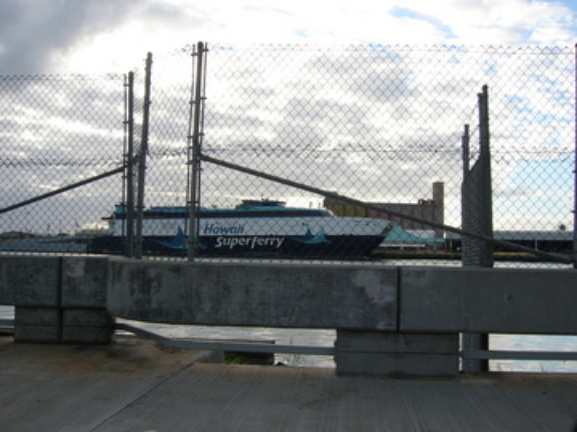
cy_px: 216
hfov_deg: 52.6
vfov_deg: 40.7
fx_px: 583
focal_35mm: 35
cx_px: 288
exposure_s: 1/80
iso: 50
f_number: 8
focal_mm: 5.8
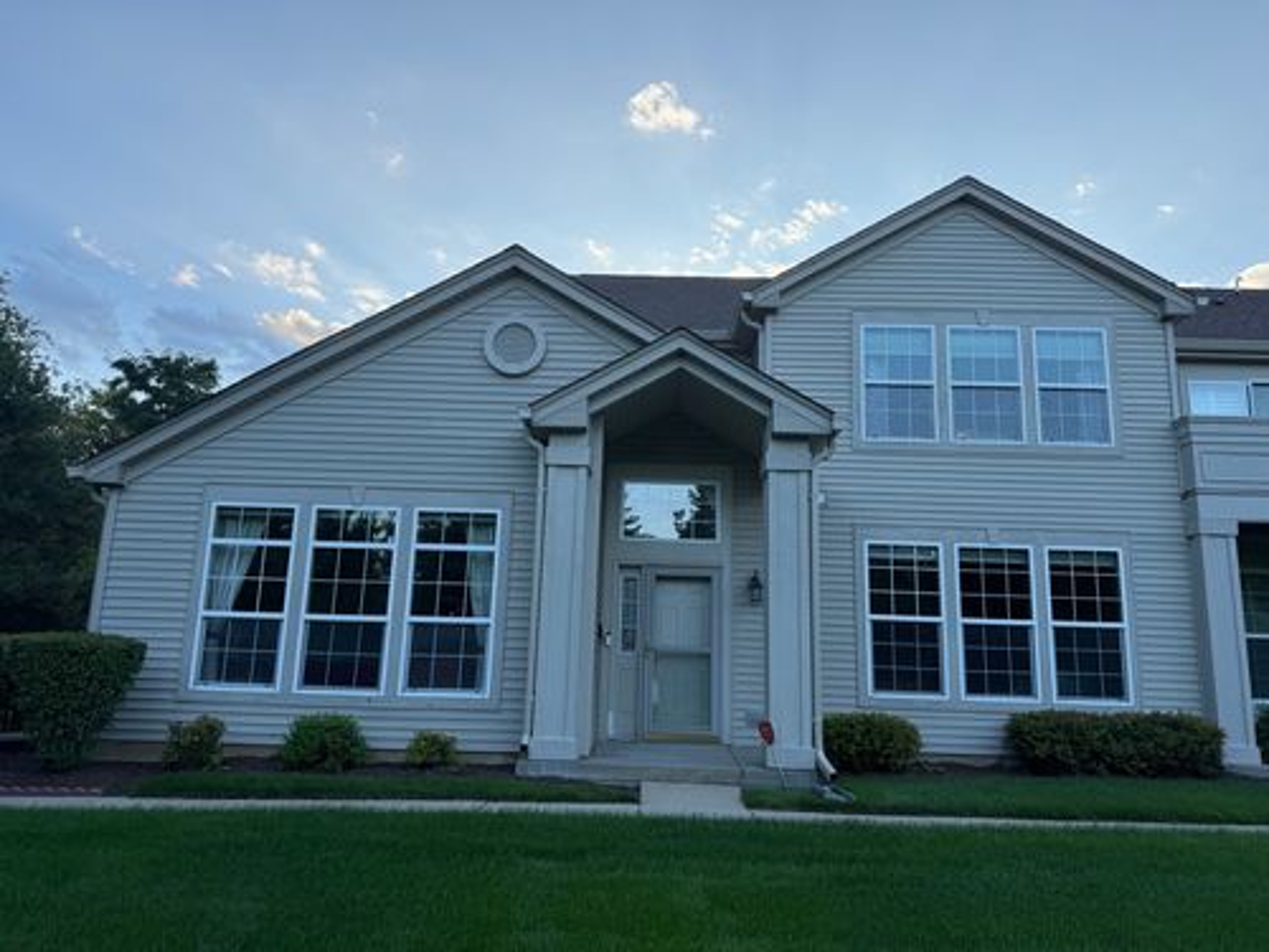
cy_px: 476
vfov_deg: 56.8
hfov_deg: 71.6
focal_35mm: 24
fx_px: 880
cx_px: 634
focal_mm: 6.76
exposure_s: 1/1271
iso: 100
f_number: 1.78
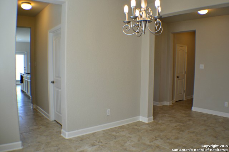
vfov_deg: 40.0
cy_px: 76
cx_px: 114
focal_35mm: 33
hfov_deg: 57.2
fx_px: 210
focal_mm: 22
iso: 400
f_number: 4.5
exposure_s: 1/80
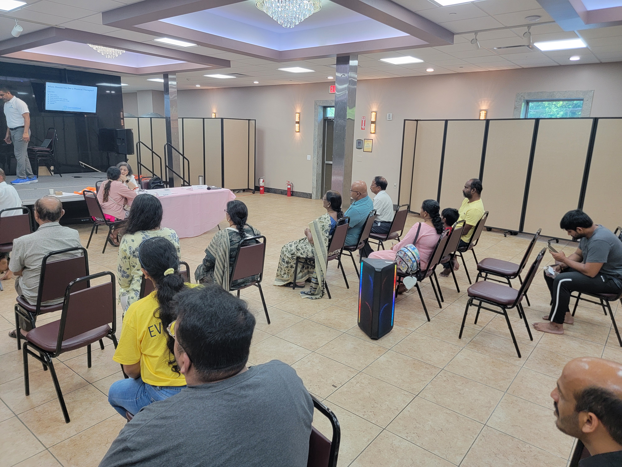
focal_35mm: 24
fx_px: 431
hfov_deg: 71.6
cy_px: 234
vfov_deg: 56.8
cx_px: 311
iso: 250
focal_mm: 6.7
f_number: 1.8
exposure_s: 1/120
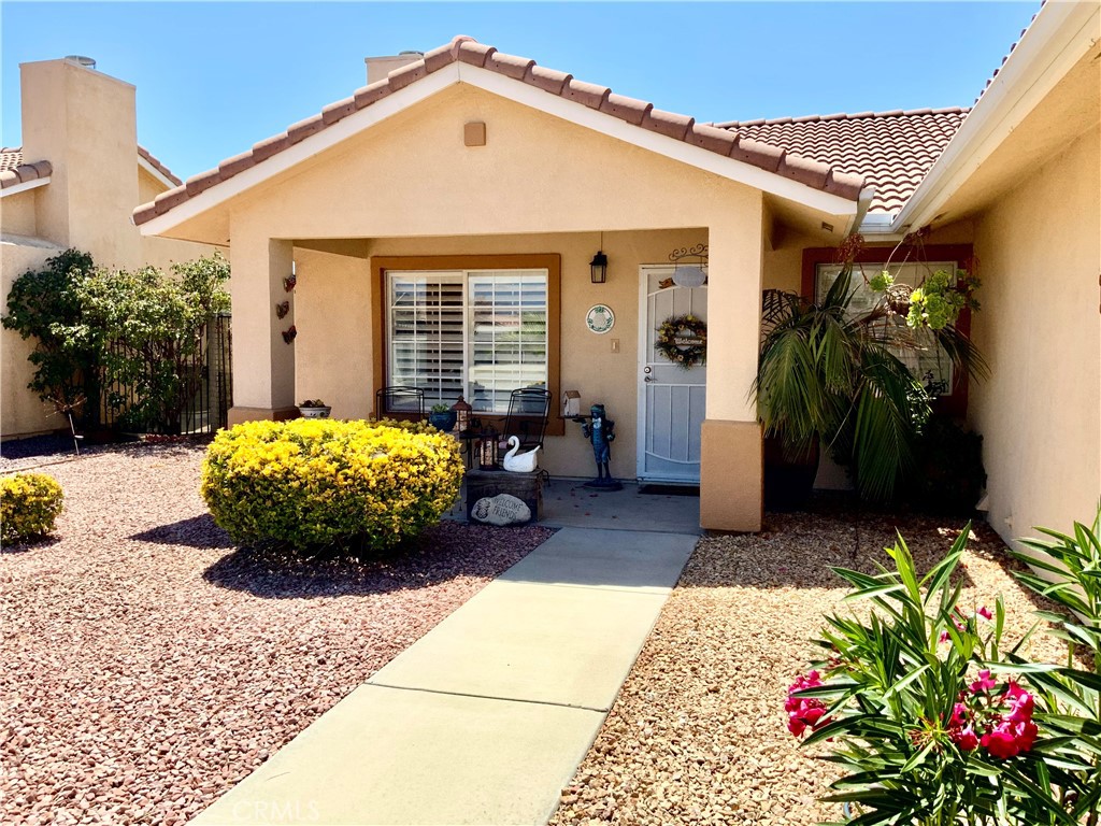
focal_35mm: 29
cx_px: 550
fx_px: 922
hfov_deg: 61.7
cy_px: 413
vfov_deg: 48.2
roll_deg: -0.7
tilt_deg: -3.3
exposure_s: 1/1786
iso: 16
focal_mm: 3
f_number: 1.8
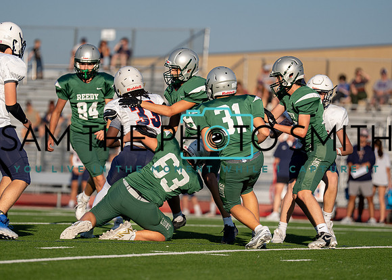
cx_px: 159
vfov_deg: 5.2
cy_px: 154
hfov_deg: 7.3
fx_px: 3080
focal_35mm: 277
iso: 200
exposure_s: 1/6400
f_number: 2.8
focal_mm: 200
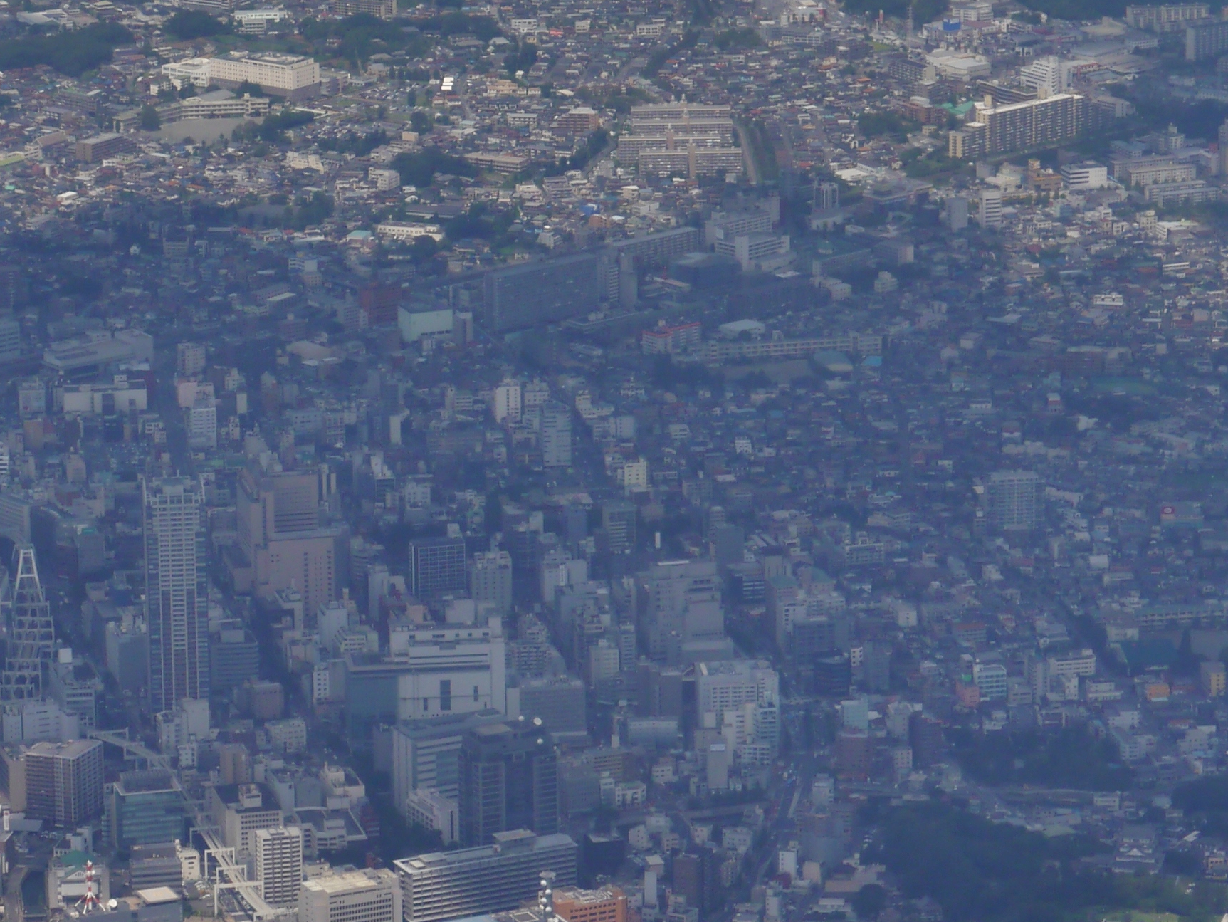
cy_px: 565
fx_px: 6991
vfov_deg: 7.5
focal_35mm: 197
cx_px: 451
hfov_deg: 10.0
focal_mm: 37
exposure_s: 1/250
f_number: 9
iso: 160
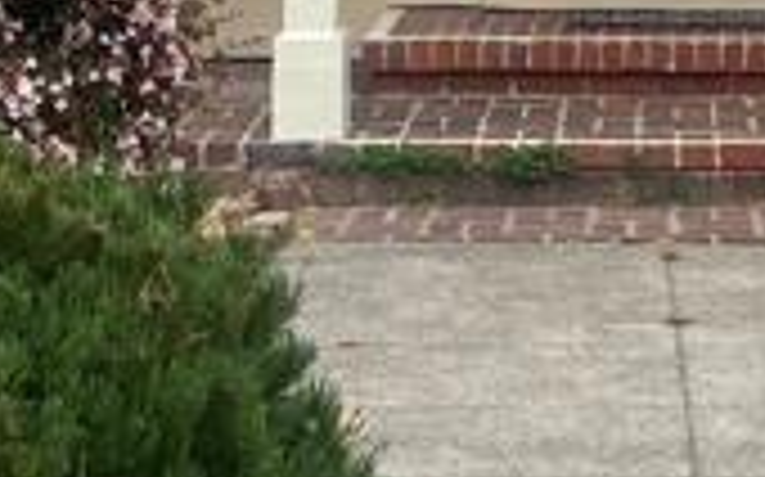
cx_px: 459
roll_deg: +0.1
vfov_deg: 7.2
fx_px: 3459
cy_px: -819
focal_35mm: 166
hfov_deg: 12.6
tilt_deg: +8.1
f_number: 1.5
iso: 50
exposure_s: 1/1698
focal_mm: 5.7
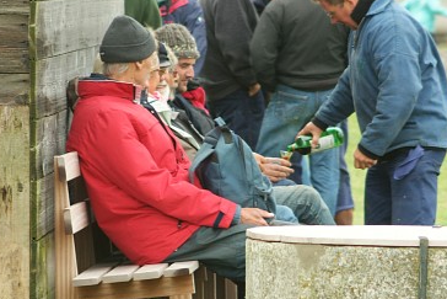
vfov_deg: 5.5
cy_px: 137
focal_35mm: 251
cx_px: 178
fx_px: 3118
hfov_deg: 8.2
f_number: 5.6
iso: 200
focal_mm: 135
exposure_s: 1/60
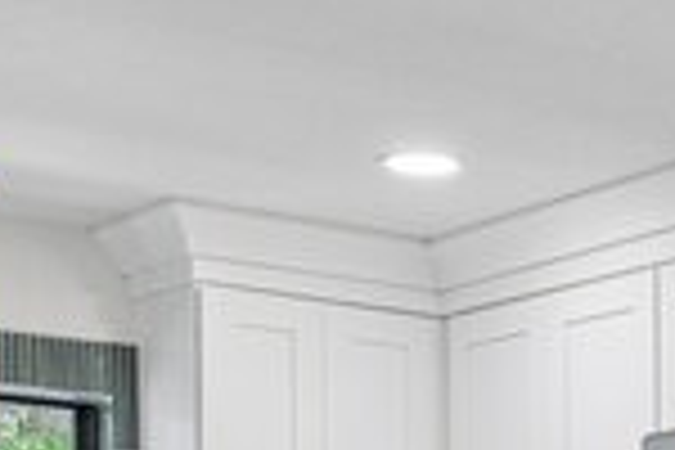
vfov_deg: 10.4
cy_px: 808
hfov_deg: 15.5
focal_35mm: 124
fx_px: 2325
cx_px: 950
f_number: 8
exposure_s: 1/30
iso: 400
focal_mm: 29
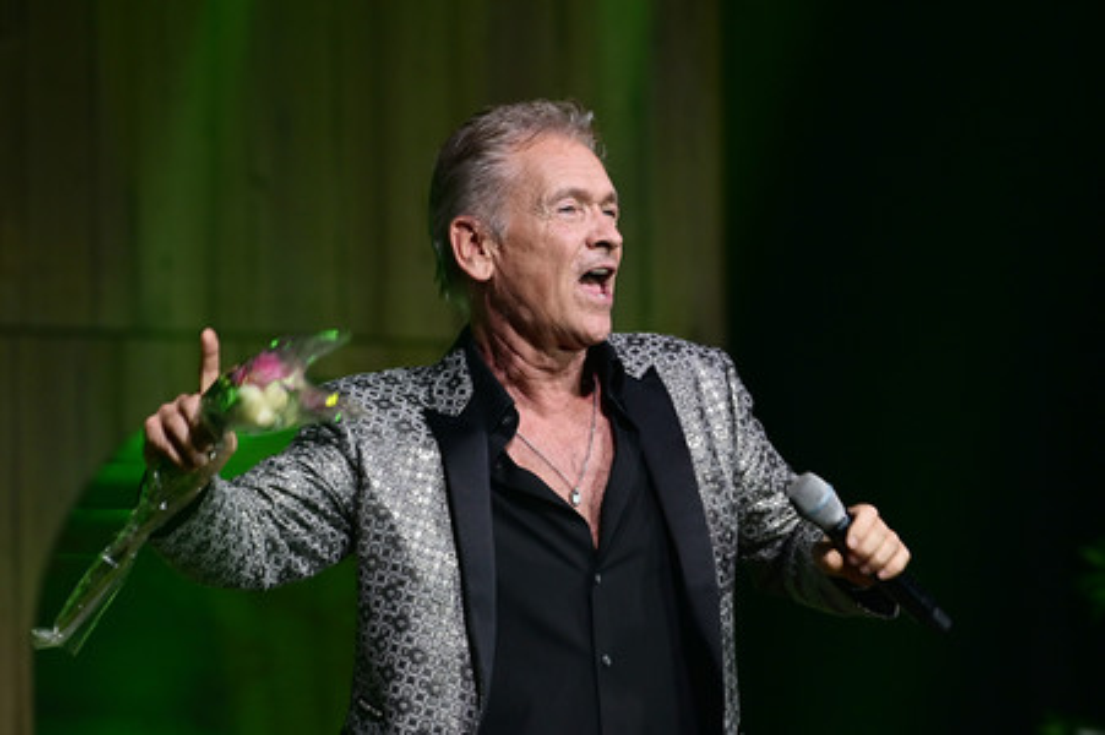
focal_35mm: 200
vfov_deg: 6.9
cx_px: 552
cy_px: 368
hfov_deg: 10.3
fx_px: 6134
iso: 1600
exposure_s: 1/500
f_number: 4
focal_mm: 200
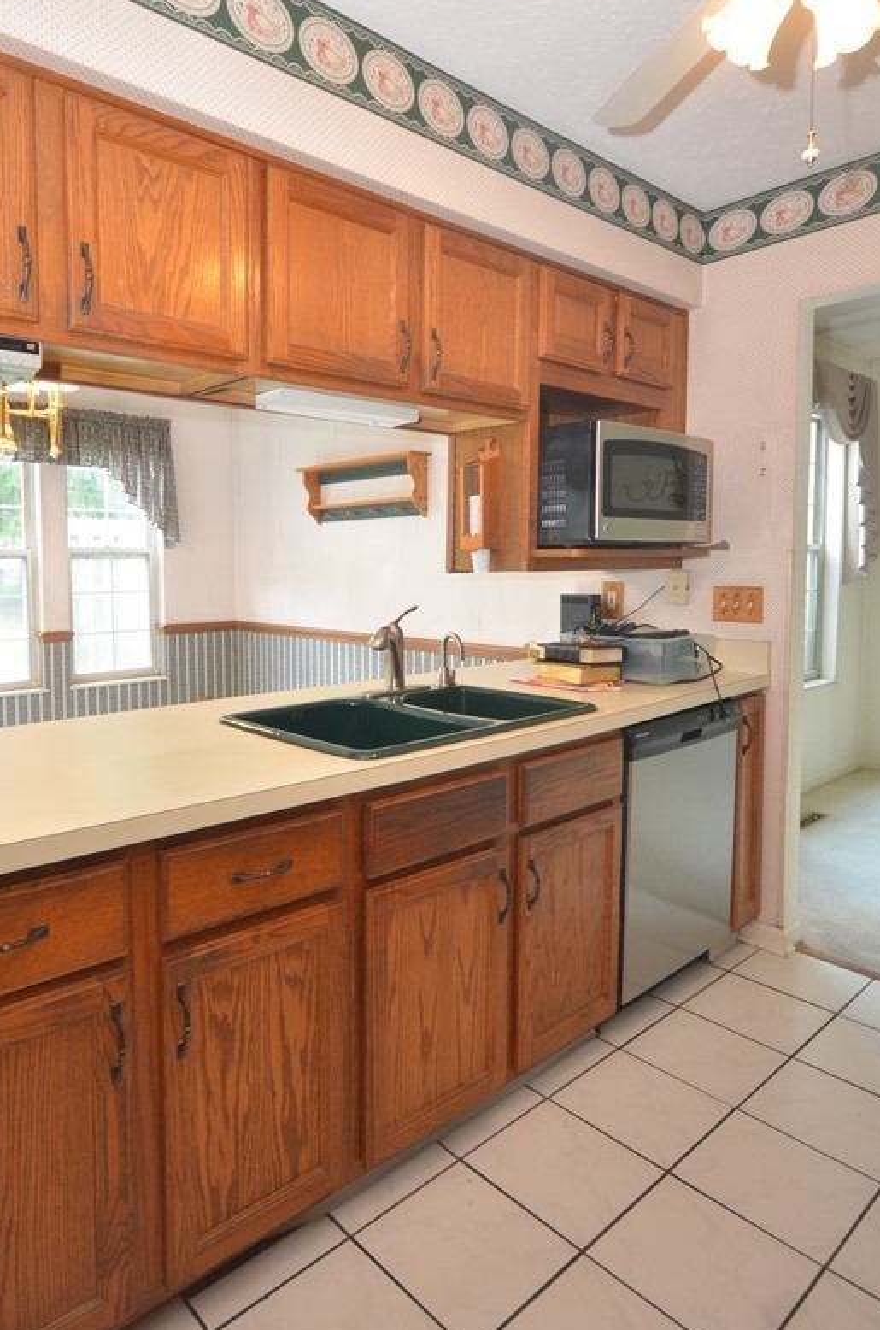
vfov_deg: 81.1
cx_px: 329
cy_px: 603
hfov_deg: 58.5
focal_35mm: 21
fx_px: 774
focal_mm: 10
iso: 560
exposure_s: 1/60
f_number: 4
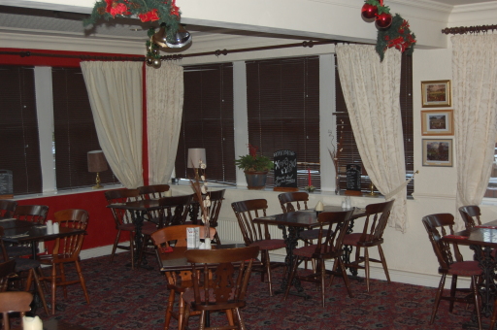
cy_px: 165
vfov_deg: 23.7
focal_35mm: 57
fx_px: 786
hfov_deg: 35.1
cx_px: 248
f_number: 4.8
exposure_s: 1/60
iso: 400
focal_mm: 38
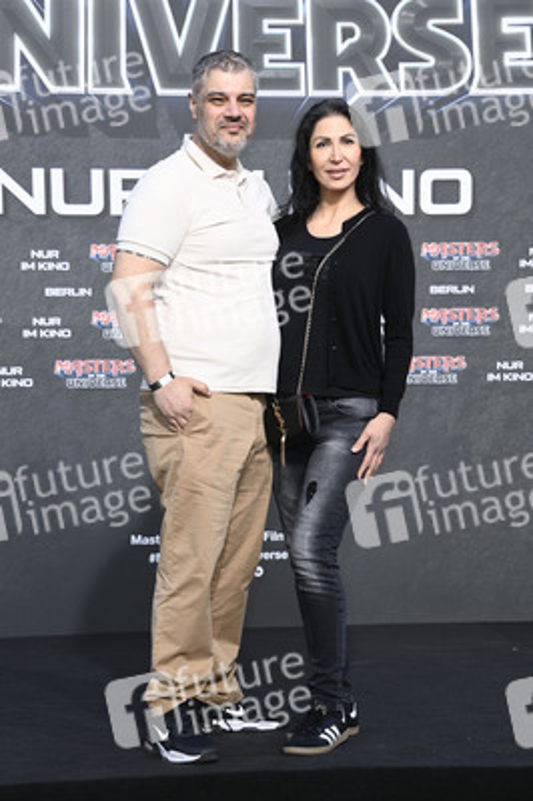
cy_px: 400
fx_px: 2047
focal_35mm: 92
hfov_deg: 14.8
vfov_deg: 22.2
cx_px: 266
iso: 250
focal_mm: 92
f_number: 6.3
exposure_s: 1/250
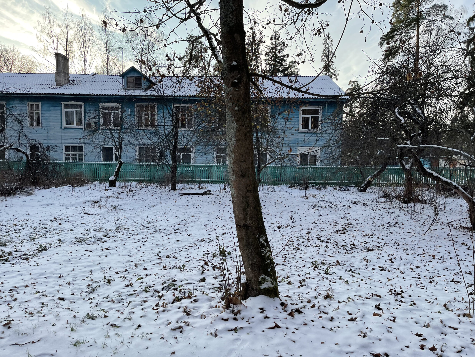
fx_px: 357
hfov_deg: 67.3
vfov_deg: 53.1
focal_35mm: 26
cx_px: 238
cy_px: 178
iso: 32
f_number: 1.6
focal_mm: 5.1
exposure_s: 1/1370
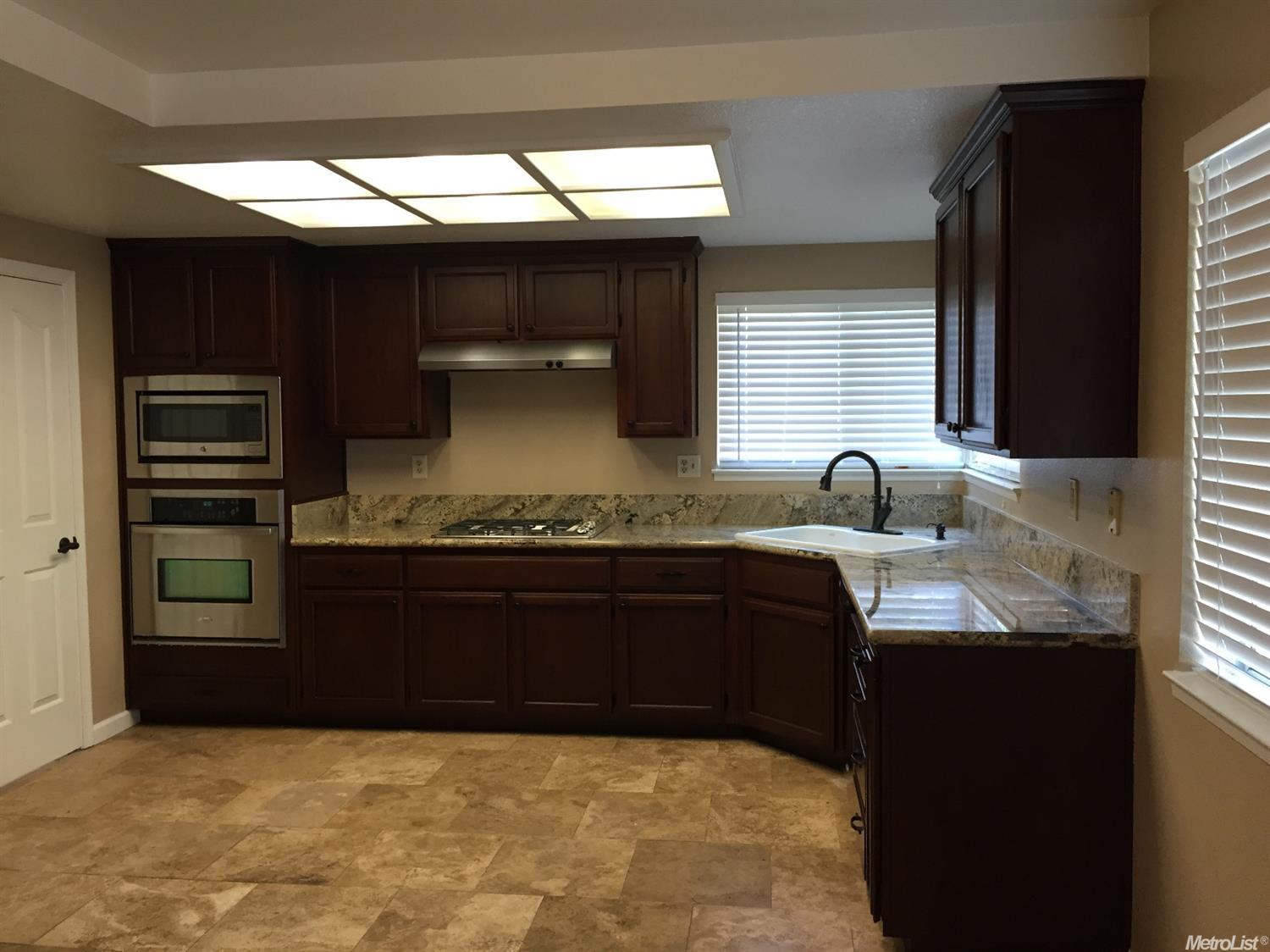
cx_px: 635
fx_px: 1064
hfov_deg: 61.7
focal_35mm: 29
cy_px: 476
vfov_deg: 48.2
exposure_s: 1/30
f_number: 2.2
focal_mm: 4.15
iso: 50
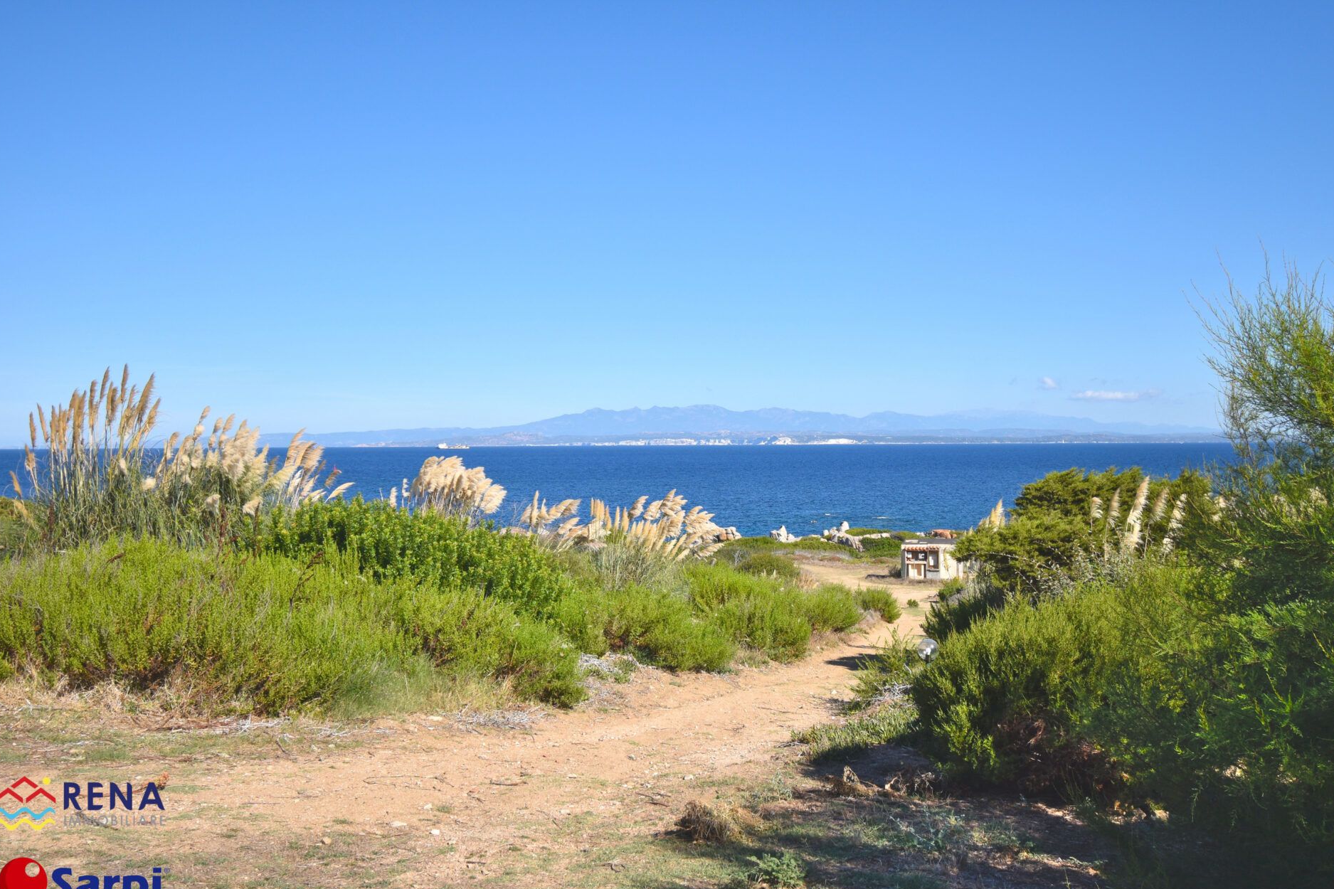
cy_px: 462
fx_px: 1186
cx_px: 689
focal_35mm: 32
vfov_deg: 41.1
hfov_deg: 58.7
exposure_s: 1/640
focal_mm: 20
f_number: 5.6
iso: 100
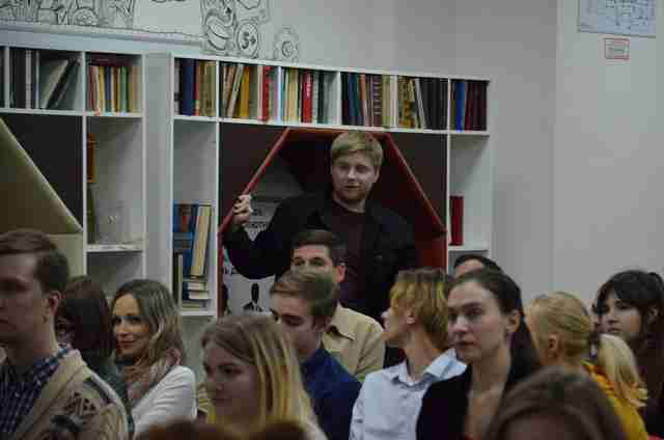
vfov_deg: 8.7
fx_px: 2899
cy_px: 220
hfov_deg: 13.1
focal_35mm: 158
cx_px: 332
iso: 3200
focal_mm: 105
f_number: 5.6
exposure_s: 1/100
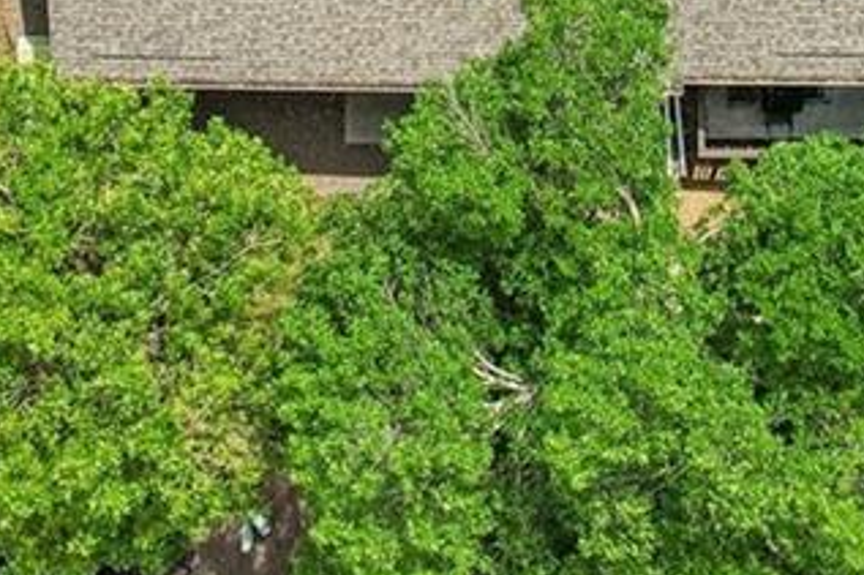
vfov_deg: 11.2
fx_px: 2662
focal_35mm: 111
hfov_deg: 18.4
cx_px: 578
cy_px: -583
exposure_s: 1/1000
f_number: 2.8
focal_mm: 8.4
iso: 100
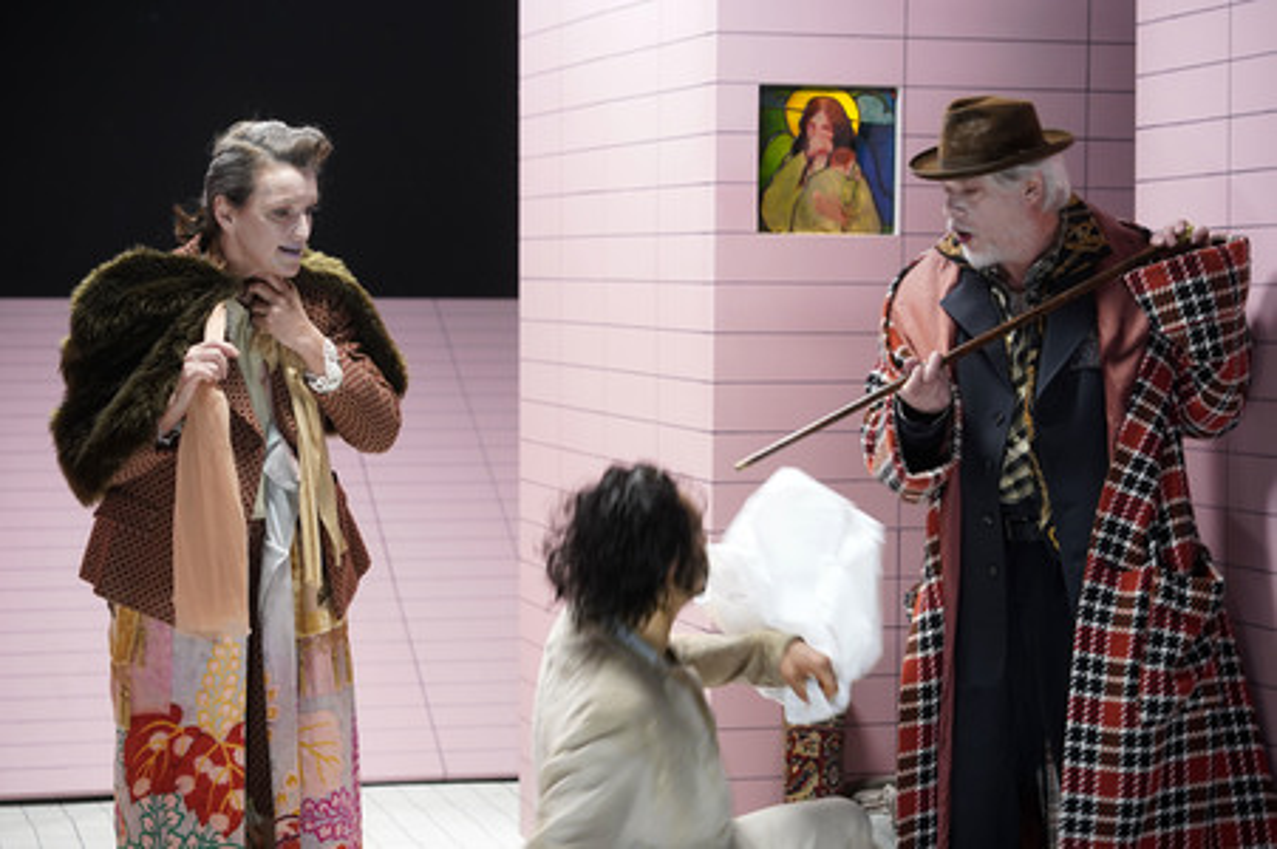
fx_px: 3013
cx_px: 638
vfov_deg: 16.0
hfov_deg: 23.9
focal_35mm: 85
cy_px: 424
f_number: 3.5
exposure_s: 1/80
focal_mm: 85
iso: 1600
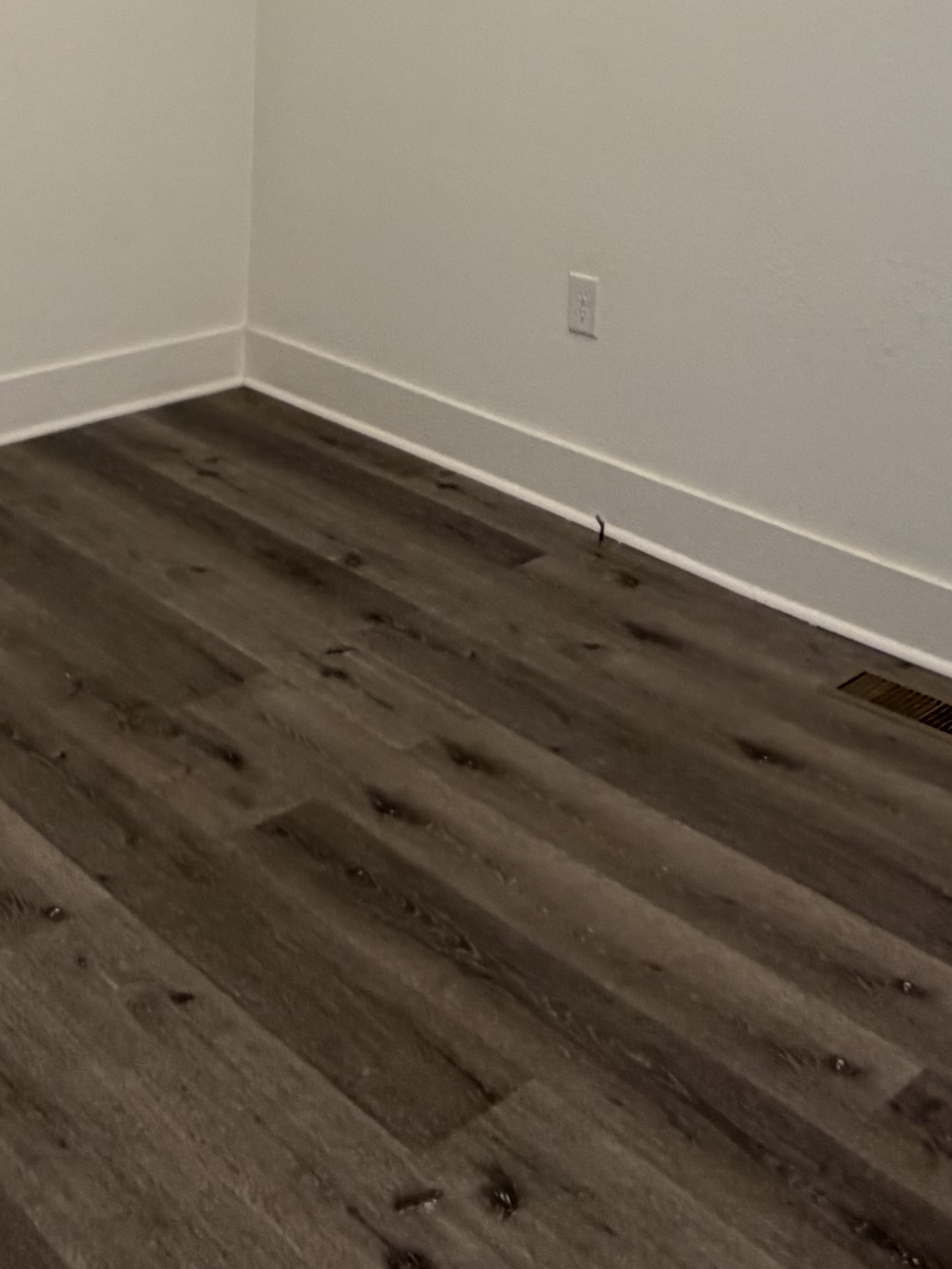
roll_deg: -1.7
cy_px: -13
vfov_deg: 36.2
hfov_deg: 30.8
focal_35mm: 47
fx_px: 1723
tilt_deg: -3.1
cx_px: 369
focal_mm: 2.22
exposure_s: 1/120
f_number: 2.2
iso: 200
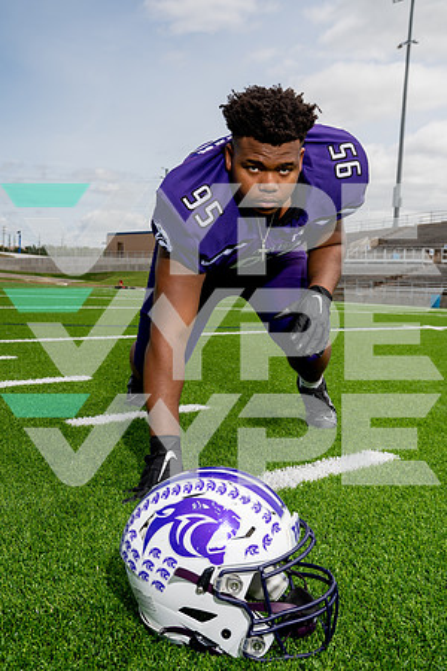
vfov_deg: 53.1
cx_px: 224
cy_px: 336
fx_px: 670
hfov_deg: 36.9
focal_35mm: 36
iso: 100
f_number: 8
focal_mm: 36
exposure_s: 1/250
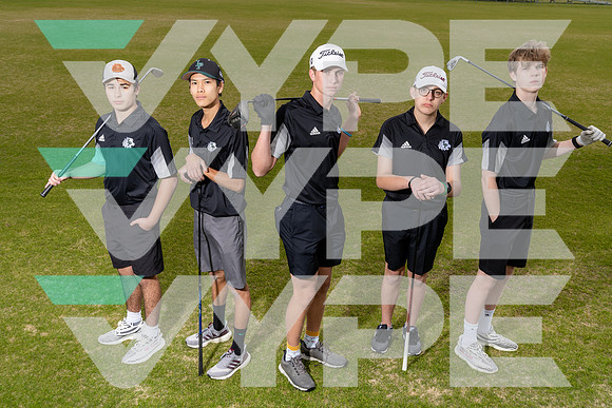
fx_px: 612
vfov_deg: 36.9
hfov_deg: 53.1
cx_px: 306
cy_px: 204
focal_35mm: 36
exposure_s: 1/250
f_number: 9
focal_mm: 36
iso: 160
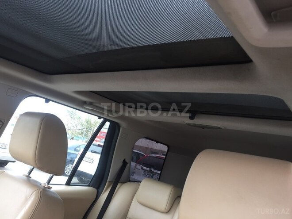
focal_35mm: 29
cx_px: 146
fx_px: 245
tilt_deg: +10.0
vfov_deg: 48.2
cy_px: 110
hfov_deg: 61.7
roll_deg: -14.1
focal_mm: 4.15
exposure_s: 1/100
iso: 32
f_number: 2.2
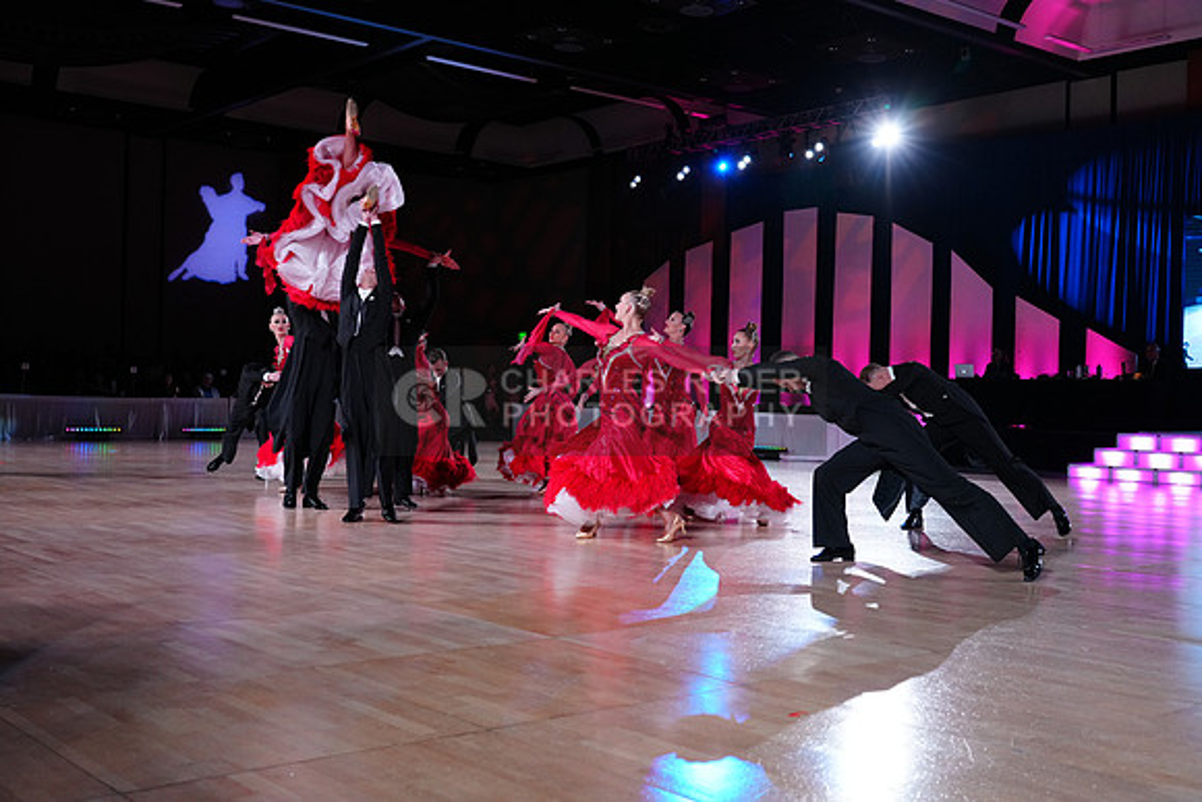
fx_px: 1236
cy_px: 401
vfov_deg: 36.0
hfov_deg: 51.9
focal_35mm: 37
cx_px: 601
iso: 2500
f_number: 4
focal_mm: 37
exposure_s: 1/400
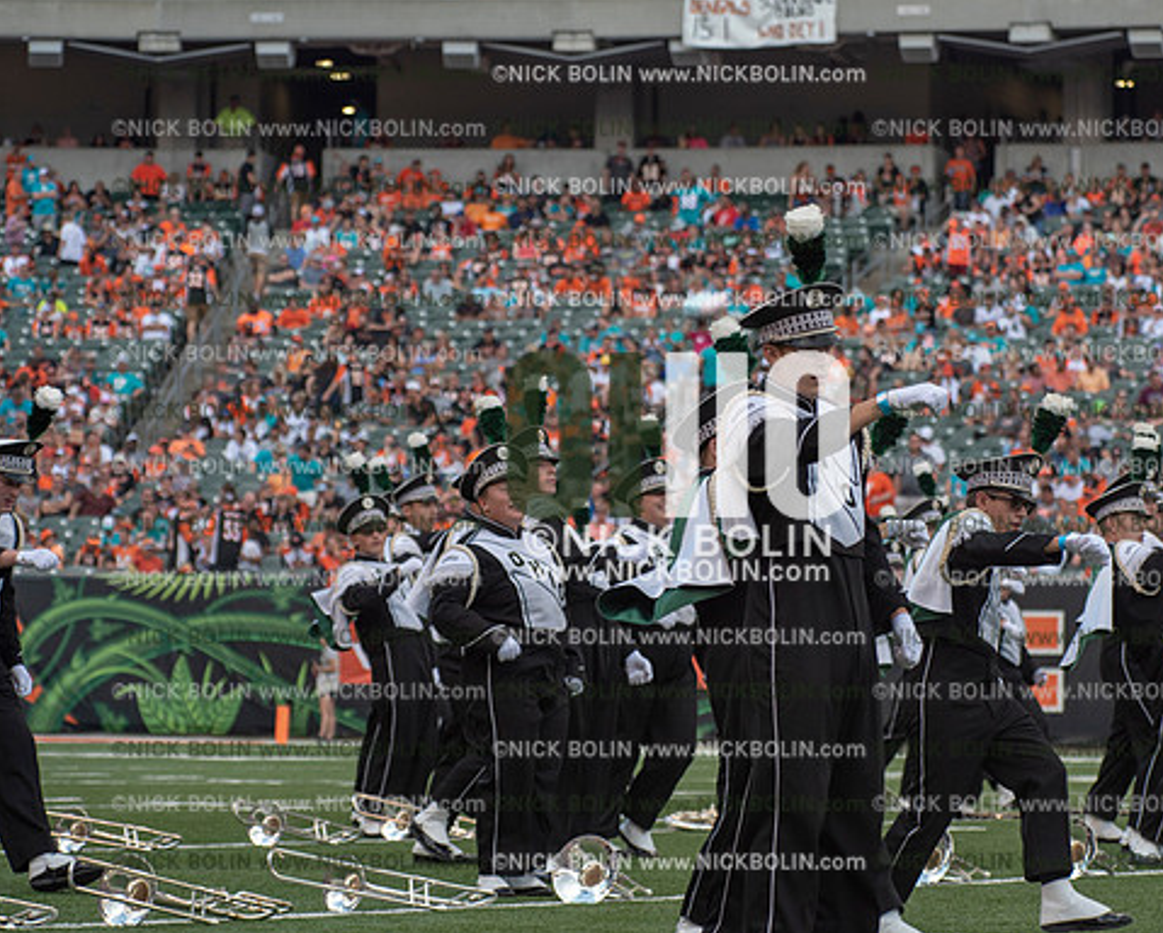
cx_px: 677
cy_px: 468
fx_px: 5477
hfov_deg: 12.1
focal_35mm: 159
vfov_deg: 9.7
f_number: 5.6
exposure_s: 1/1250
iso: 400
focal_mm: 140
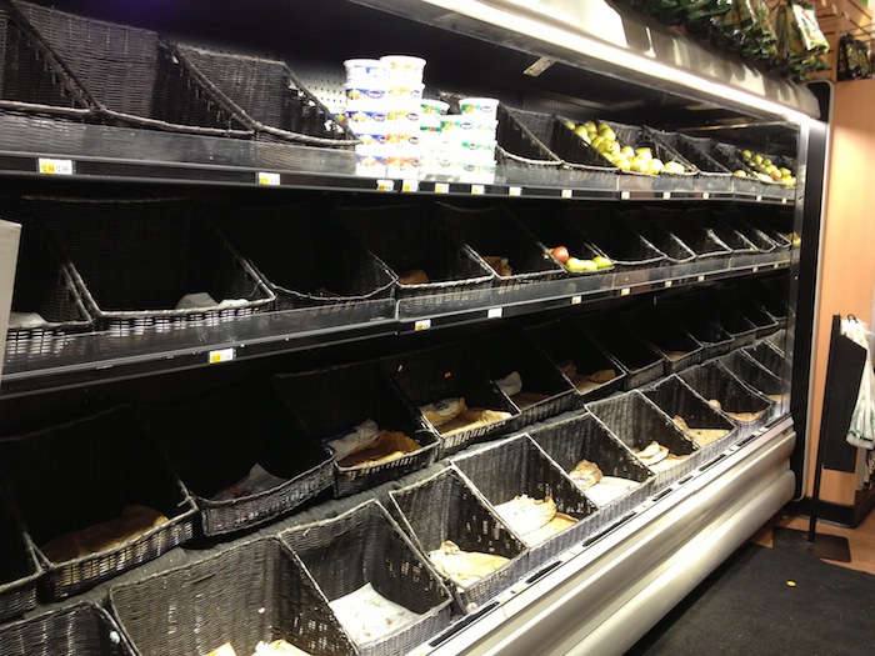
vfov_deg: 40.7
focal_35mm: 35
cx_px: 438
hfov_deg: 52.6
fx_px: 885
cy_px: 328
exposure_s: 1/20
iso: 125
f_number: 2.4
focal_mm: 4.28
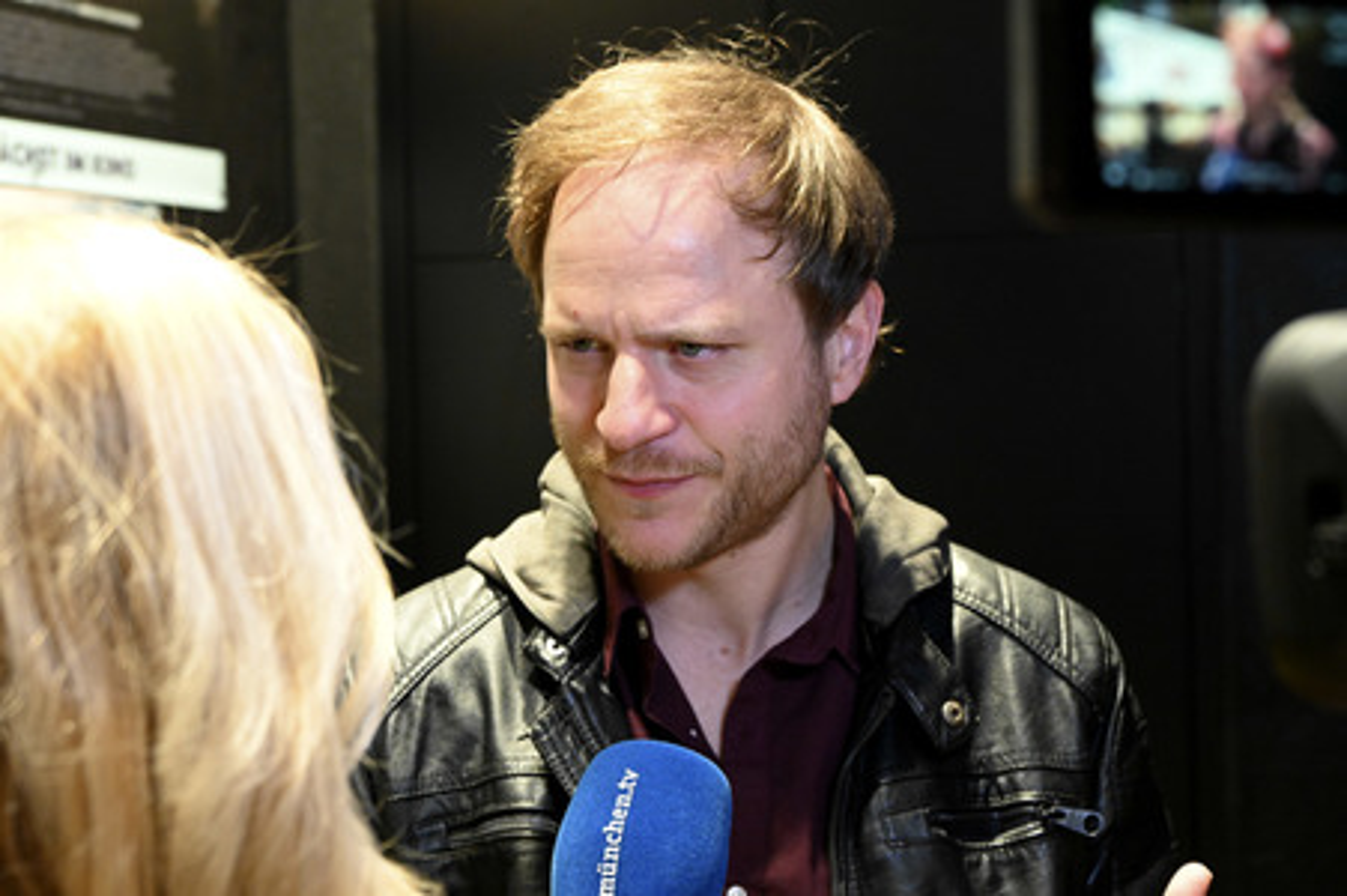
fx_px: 2318
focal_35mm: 62
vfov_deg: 21.9
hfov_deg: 32.4
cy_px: 448
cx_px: 674
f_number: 6
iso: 6400
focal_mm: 62
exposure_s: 1/100
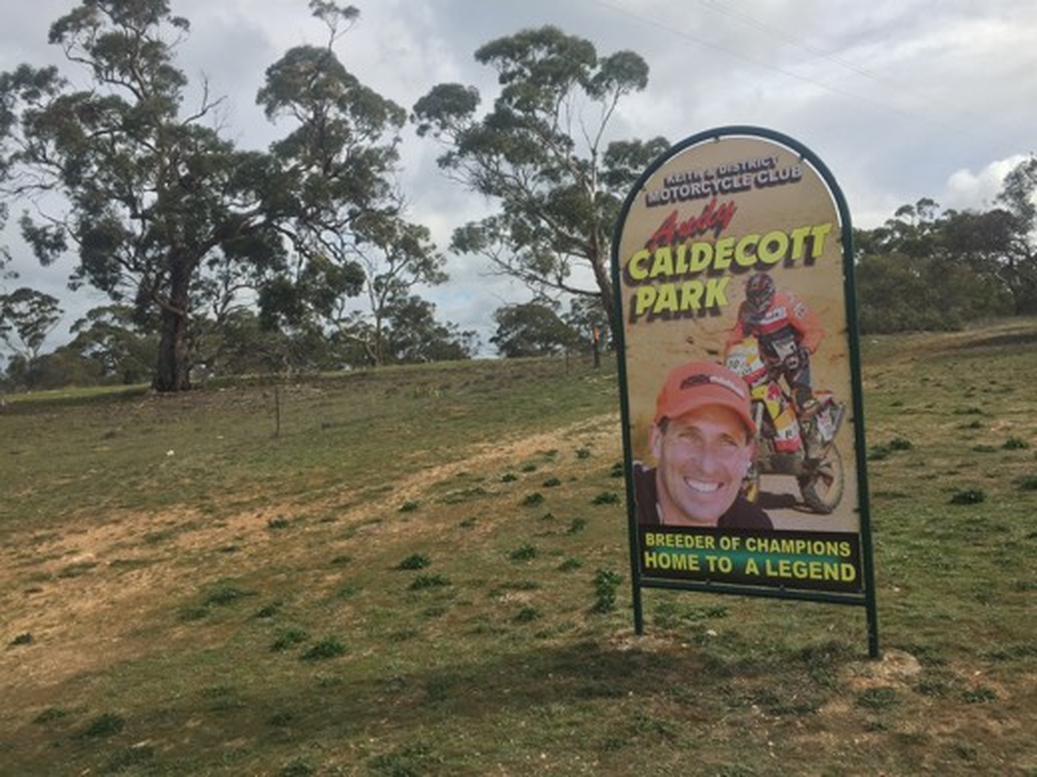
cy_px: 388
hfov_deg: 61.7
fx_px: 869
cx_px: 518
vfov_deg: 48.2
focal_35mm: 29
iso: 32
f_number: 2.2
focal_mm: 4.15
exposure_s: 1/1522
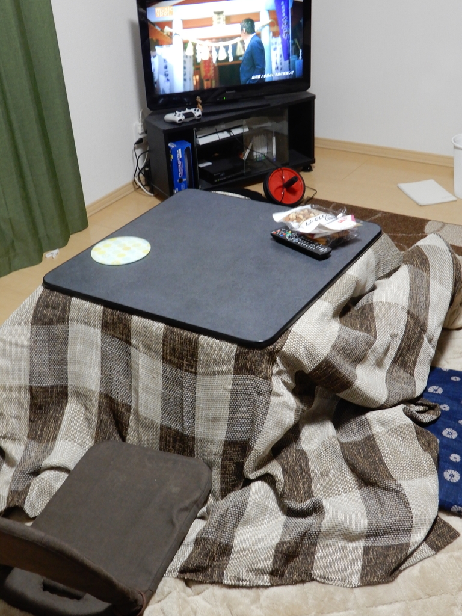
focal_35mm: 45
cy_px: 308
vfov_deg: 42.1
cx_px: 231
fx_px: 801
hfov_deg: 32.2
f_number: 4.5
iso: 400
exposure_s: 1/8
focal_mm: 8
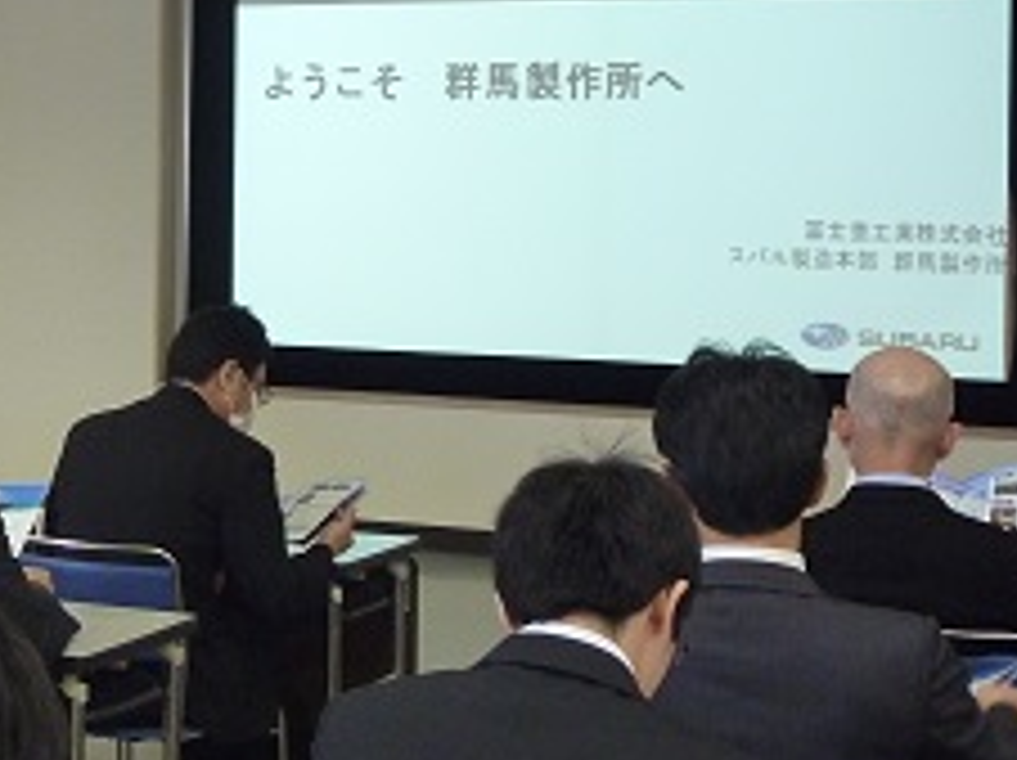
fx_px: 2495
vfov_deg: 17.2
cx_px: 40
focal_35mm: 85
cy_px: 184
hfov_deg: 22.3
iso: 400
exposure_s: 1/15
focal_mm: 6.5
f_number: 3.6
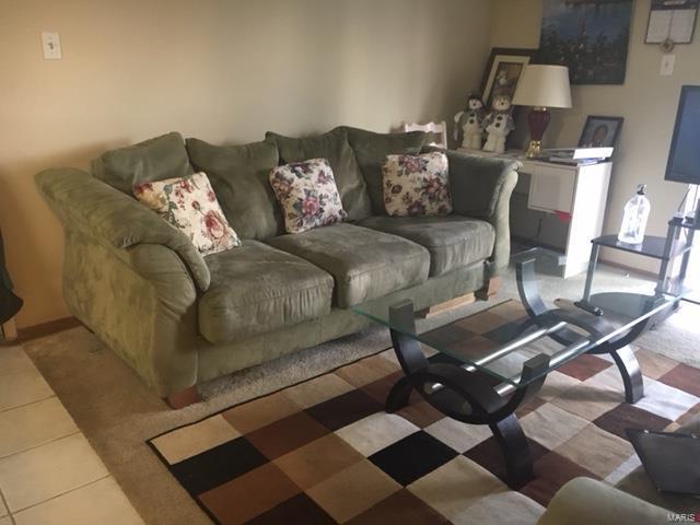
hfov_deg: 61.7
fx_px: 586
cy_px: 262
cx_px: 350
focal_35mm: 29
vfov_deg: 48.2
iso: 200
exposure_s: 1/17
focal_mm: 4.15
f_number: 2.2
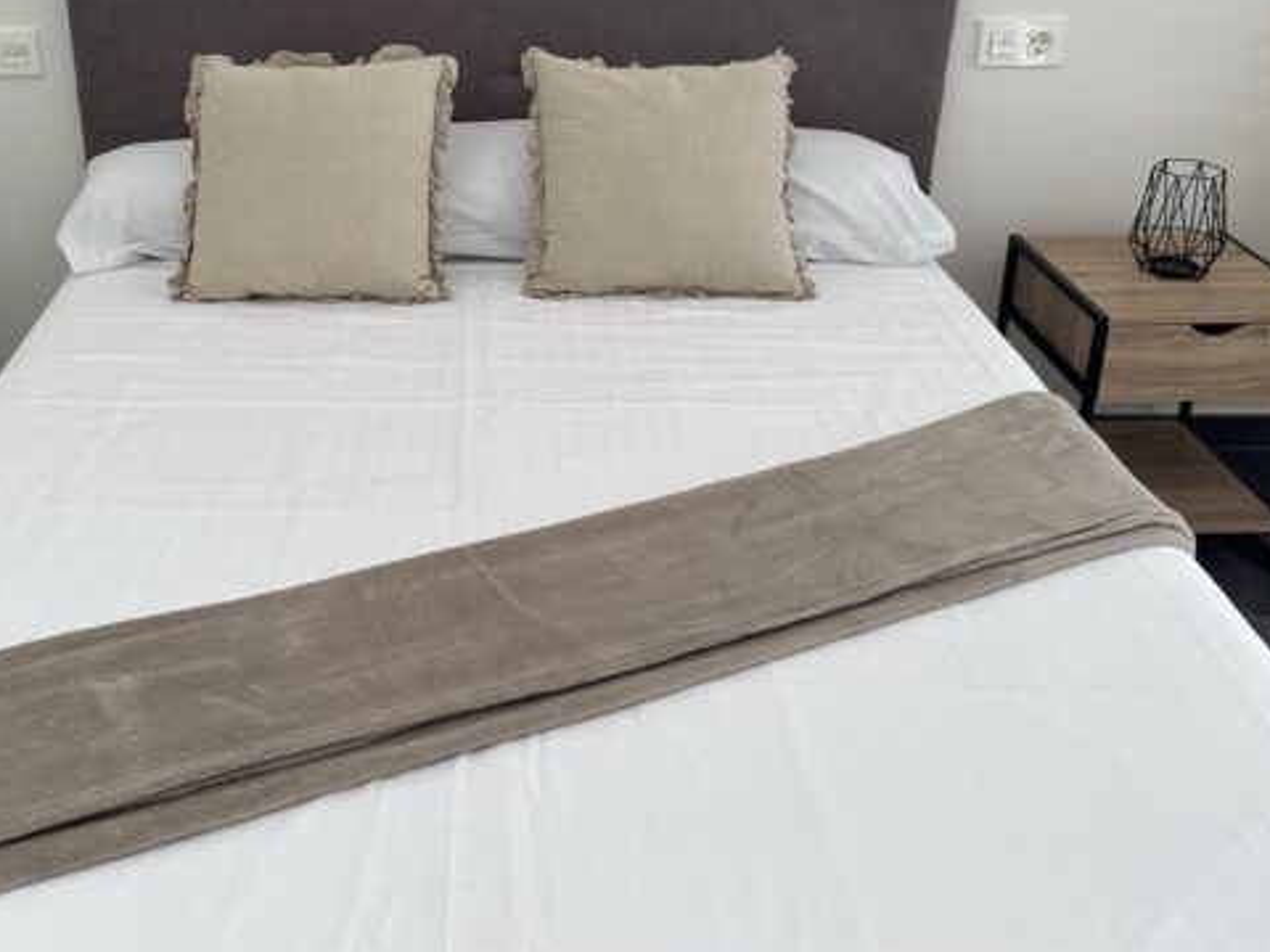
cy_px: 294
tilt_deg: -22.5
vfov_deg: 35.5
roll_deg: +1.0
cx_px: 455
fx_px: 1468
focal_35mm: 40
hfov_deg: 46.3
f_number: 1.78
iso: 80
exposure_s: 1/121
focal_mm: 6.86
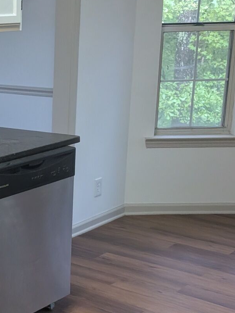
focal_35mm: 69
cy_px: 207
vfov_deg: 28.0
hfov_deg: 19.6
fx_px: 623
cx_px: -75
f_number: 1.68
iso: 1230
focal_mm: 6.9
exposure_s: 1/557
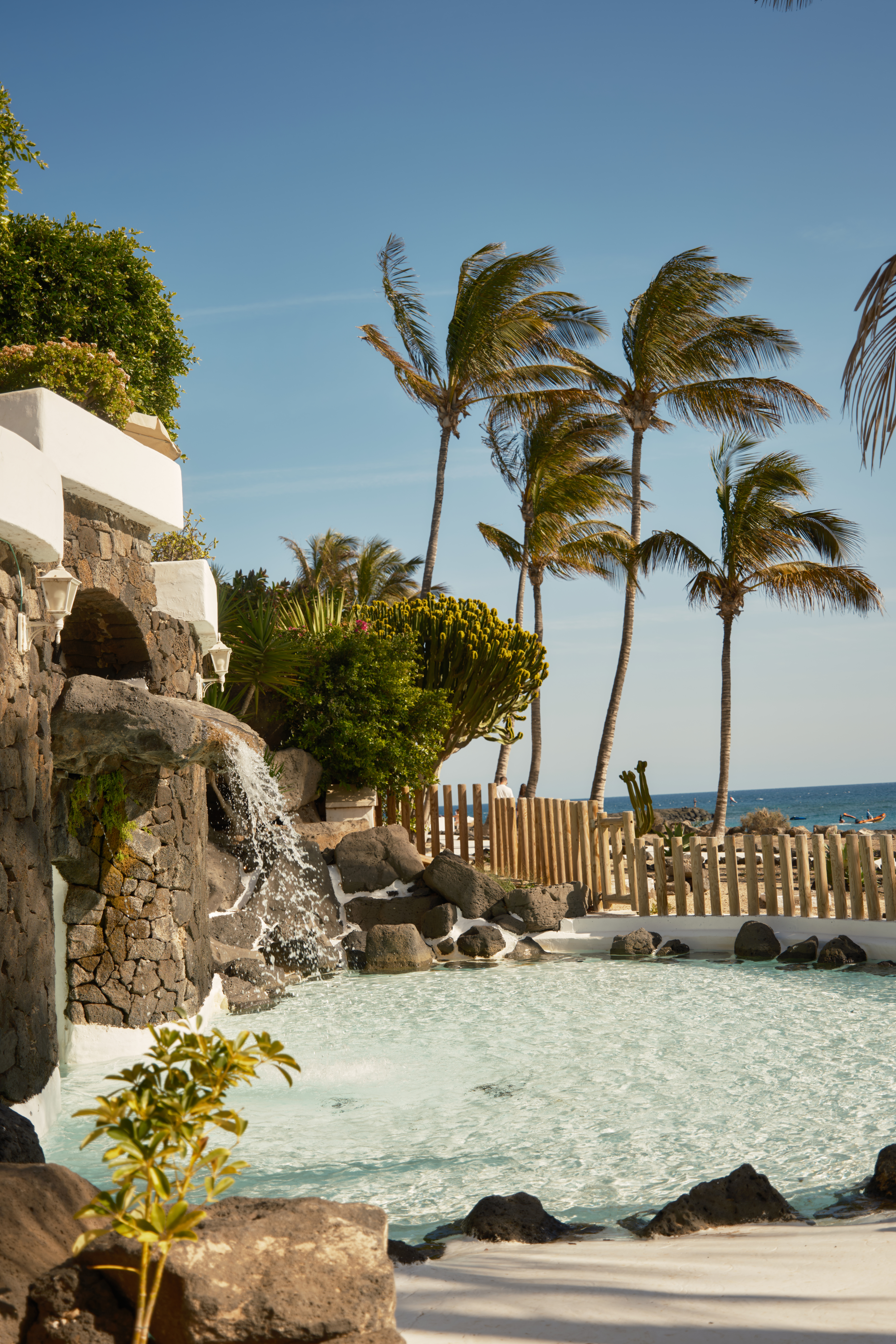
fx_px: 1307
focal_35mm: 35
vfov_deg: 54.4
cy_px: 667
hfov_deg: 37.9
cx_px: 443
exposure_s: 1/400
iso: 50
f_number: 5
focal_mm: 41.1
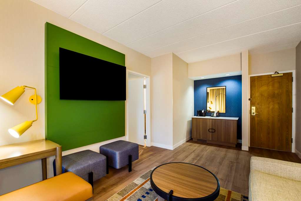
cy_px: 100
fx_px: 125
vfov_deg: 77.4
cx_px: 150
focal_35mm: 15
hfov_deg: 100.4
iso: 400
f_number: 8
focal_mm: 15
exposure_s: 1/8
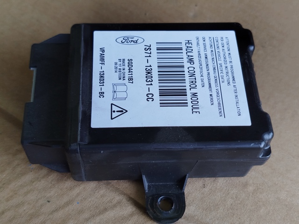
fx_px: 415
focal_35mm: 48
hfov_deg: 39.7
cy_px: 112
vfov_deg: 30.3
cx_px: 150
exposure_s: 1/100
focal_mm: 5.31
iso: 64
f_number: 1.7
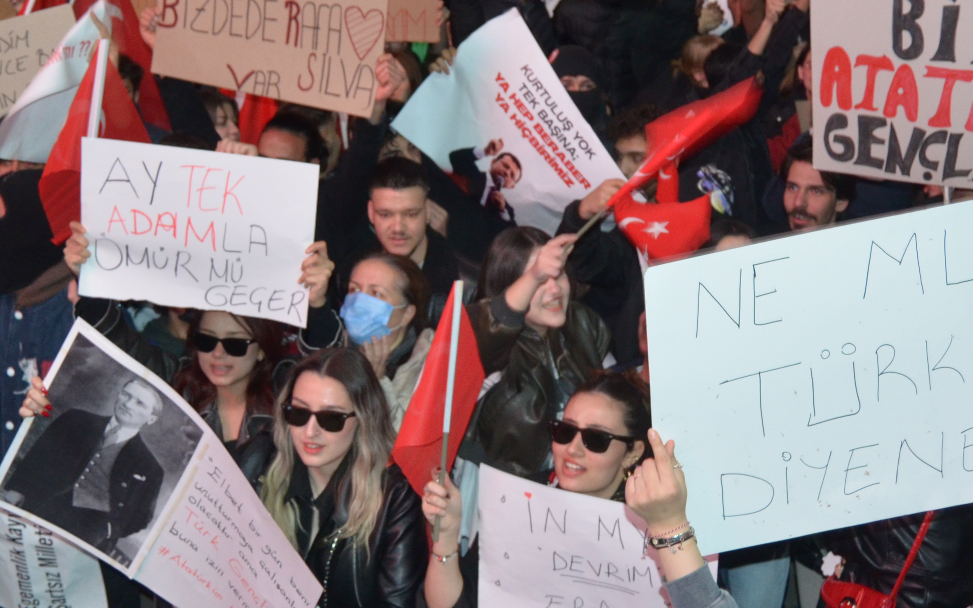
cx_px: 438
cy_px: 243
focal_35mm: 57
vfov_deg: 22.7
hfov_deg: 35.7
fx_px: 1512
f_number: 3.5
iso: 800
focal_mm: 18
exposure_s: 1/60
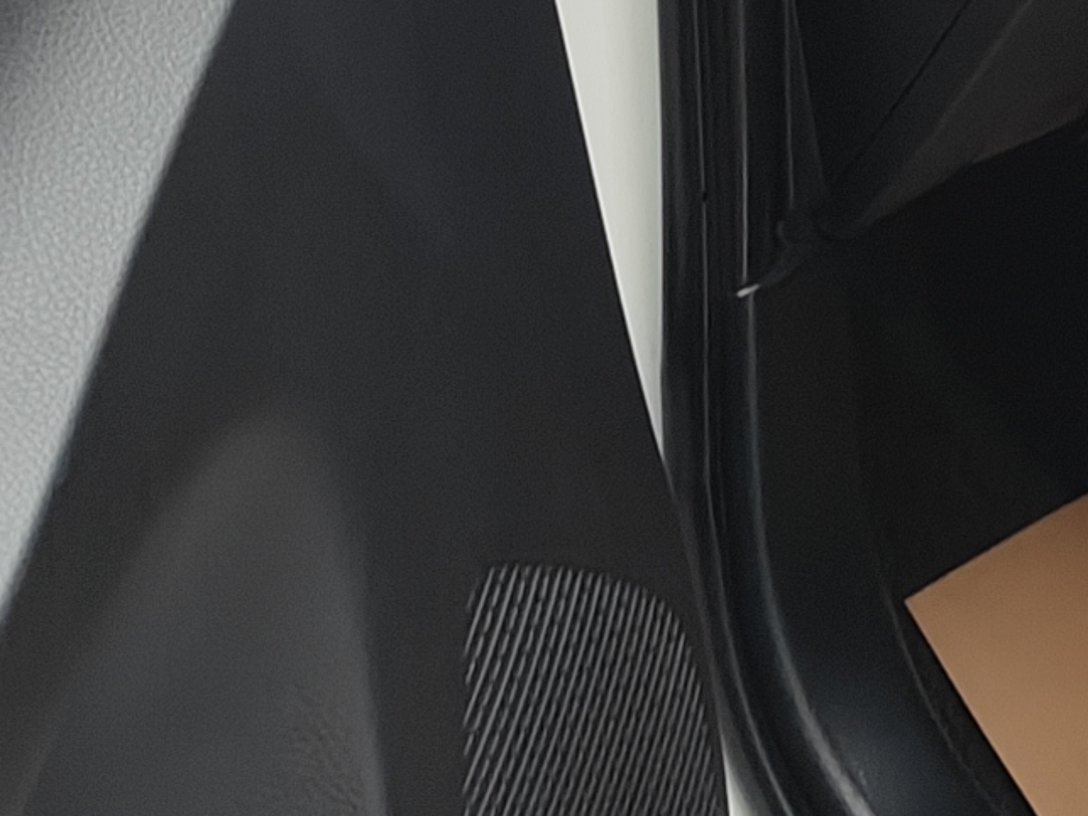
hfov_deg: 11.5
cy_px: -884
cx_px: 2244
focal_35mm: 153
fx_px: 4808
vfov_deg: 9.1
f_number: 1.8
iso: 50
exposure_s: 1/50
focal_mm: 5.59
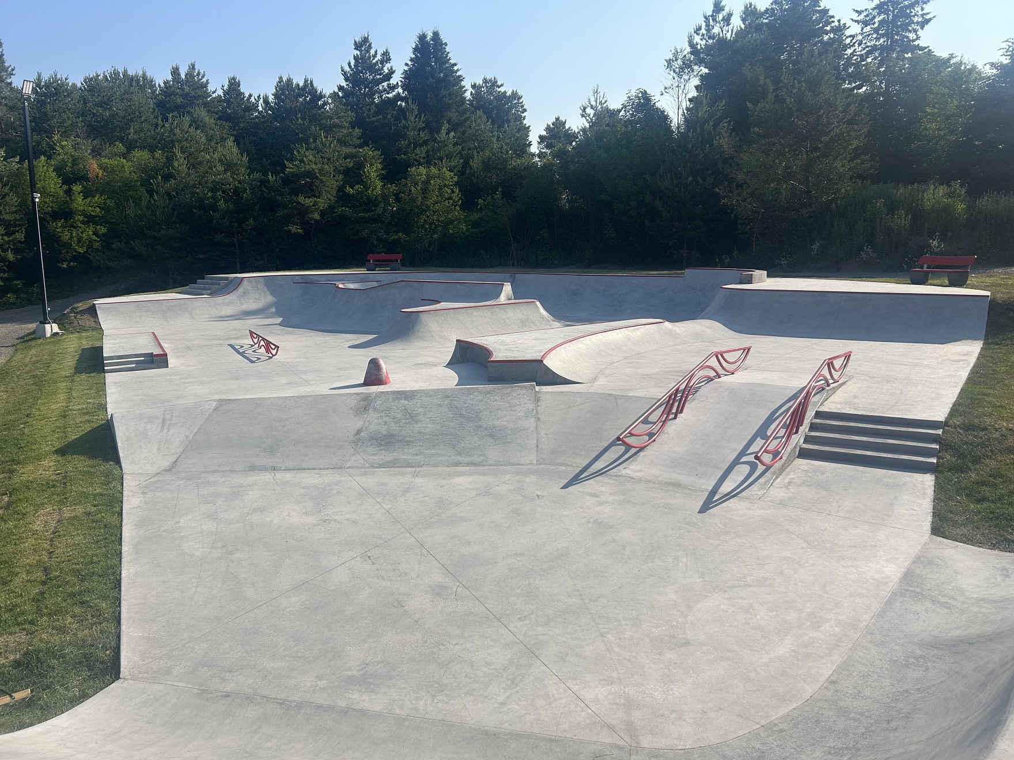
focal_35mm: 26
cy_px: 380
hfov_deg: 67.3
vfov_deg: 53.1
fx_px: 762
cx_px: 507
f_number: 1.5
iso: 50
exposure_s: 1/5319
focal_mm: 5.7
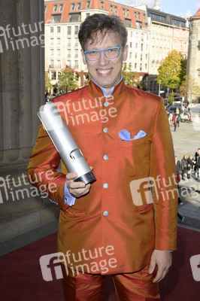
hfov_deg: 30.5
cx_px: 100
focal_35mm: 44
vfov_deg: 44.5
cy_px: 150
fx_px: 367
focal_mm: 44
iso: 320
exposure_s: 1/250
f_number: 10
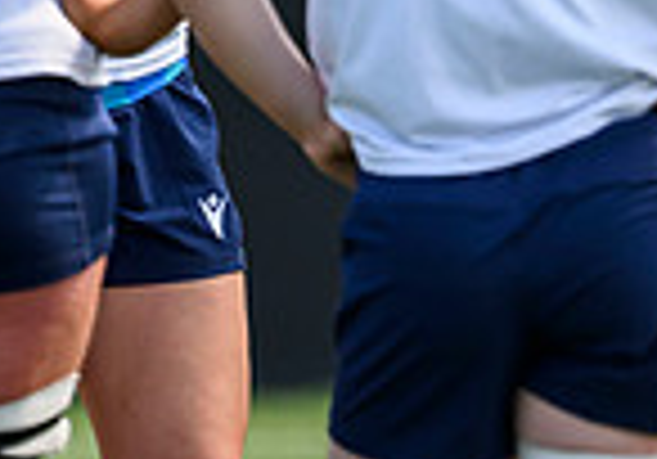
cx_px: 1327
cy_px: -221
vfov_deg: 0.6
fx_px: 44805
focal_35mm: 2419
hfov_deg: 0.8
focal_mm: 560
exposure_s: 1/1250
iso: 500
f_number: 4
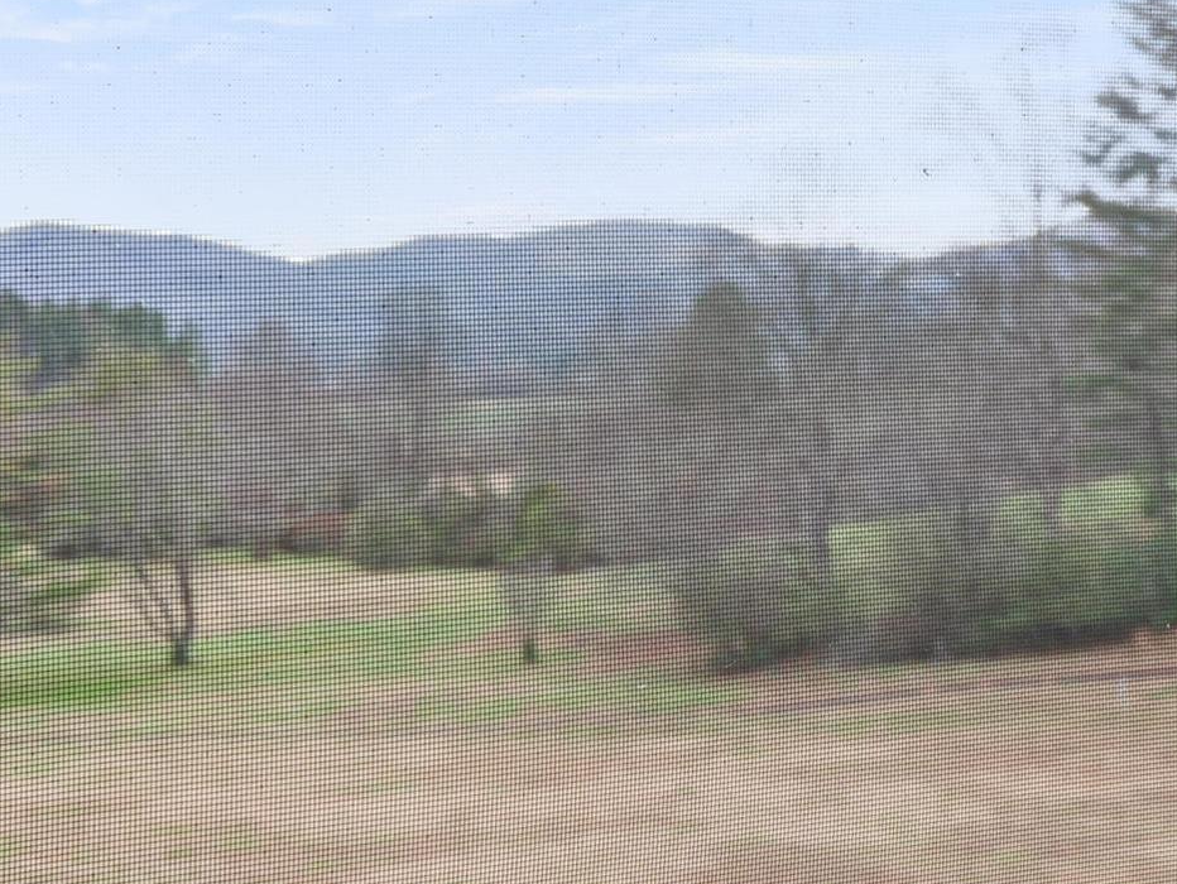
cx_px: 857
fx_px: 2688
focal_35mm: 79
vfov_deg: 18.7
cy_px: 356
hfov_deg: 24.5
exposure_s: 1/15
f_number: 5
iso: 100
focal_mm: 18
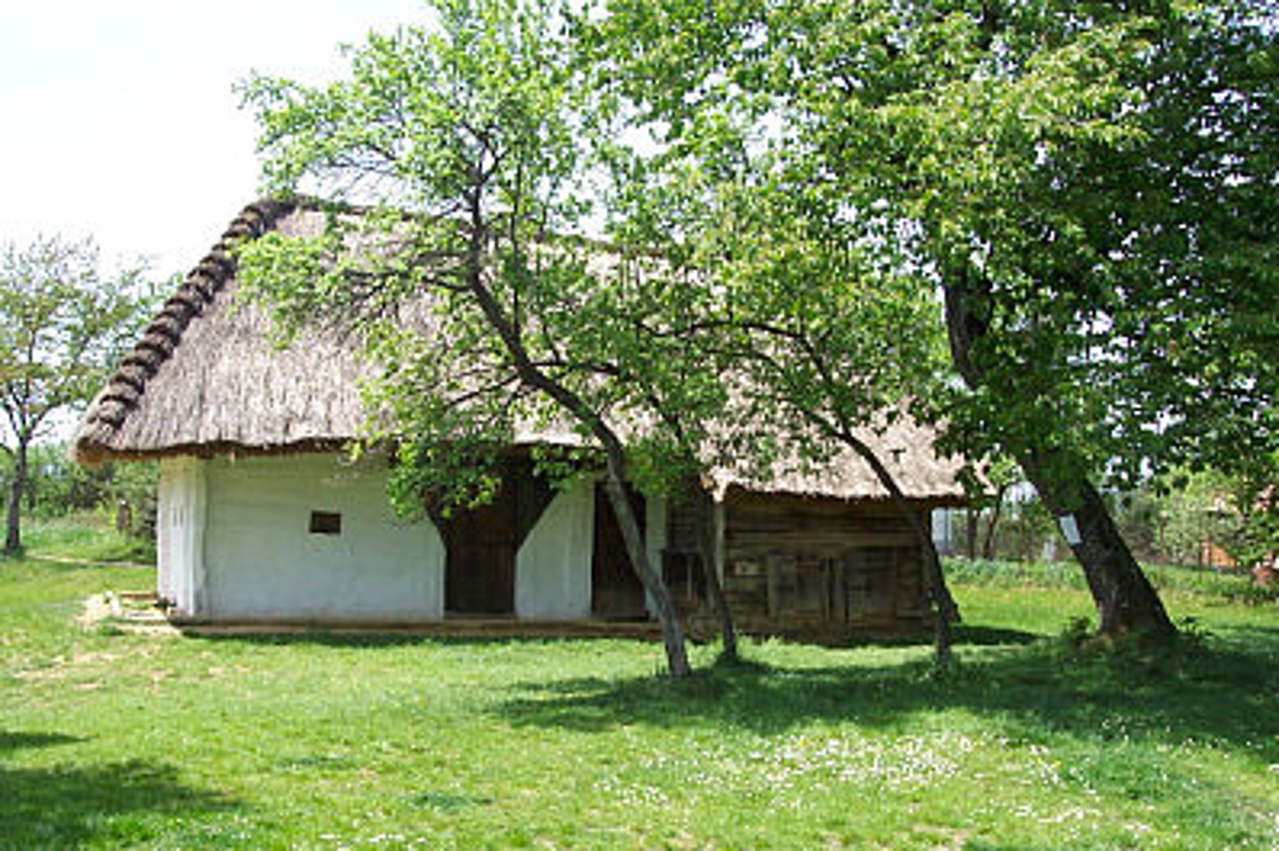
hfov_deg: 45.4
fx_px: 1527
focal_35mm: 43
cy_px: 421
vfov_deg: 31.2
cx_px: 617
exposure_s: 1/350
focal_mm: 8
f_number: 4.8
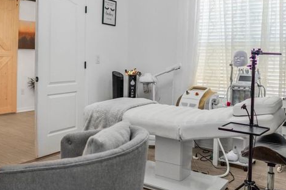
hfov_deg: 53.0
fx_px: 286
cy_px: 58
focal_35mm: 36
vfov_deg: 36.3
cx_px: 124
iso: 640
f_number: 1.4
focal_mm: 16
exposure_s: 1/800
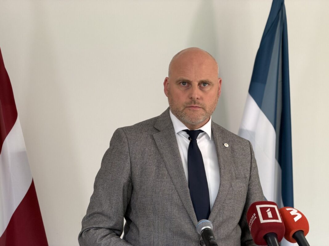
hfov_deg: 19.6
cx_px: 164
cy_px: 123
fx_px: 950
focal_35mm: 100
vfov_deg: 14.8
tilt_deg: +2.3
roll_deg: +0.0
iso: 100
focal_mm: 16.89
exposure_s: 1/121
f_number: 2.8
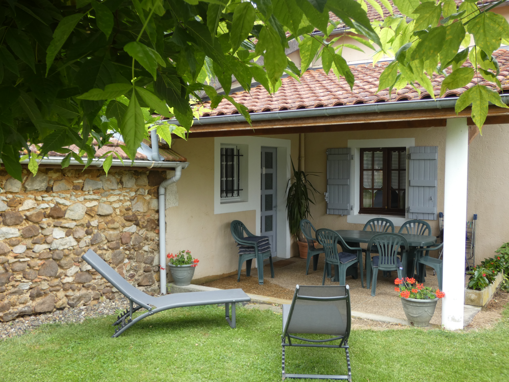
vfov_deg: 40.7
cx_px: 254
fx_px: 515
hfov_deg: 52.6
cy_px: 191
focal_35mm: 35
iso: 80
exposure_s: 1/100
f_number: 3.4
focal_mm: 6.2
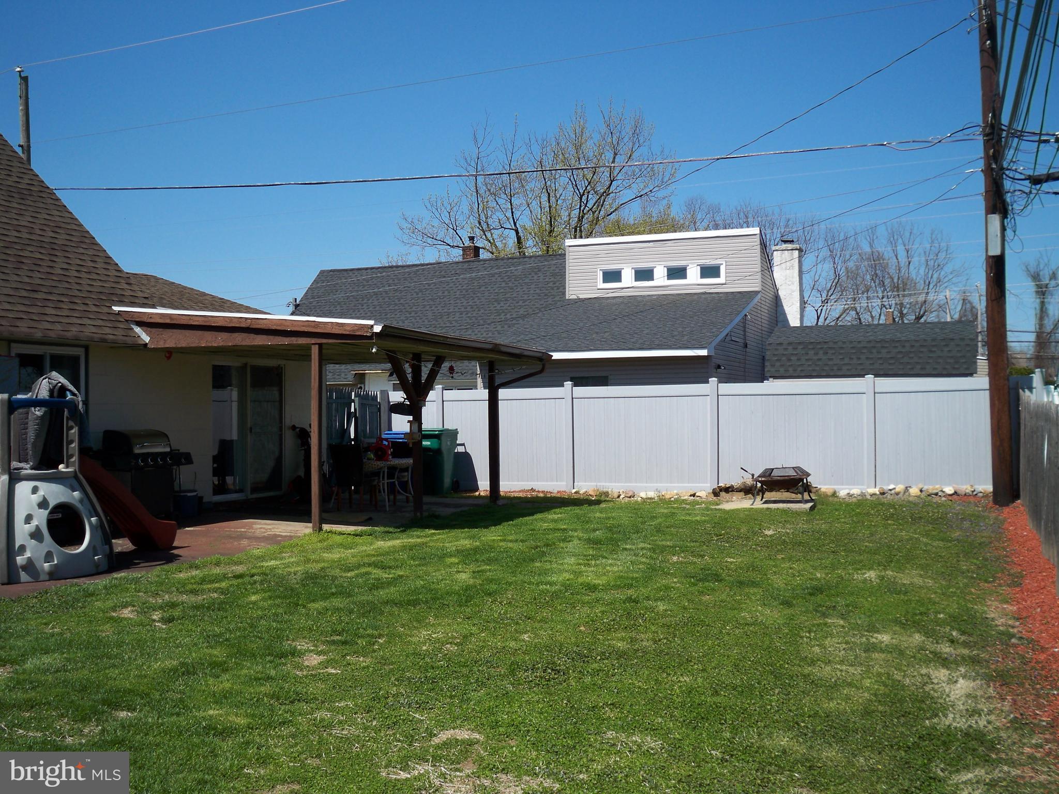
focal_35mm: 35
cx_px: 530
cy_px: 397
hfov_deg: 52.6
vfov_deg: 40.7
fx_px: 1071
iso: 64
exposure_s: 1/400
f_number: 4.7
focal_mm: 6.3
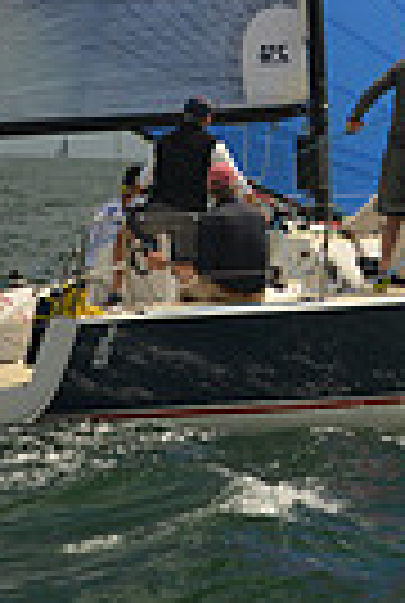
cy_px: -364
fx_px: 5070
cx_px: 232
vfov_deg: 6.7
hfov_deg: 4.6
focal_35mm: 302
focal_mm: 70
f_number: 7.1
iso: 400
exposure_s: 1/1000
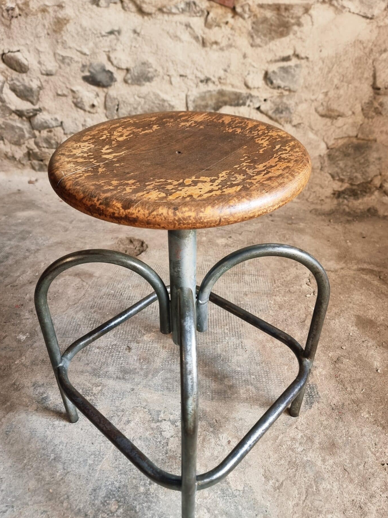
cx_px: 189
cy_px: 280
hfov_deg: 51.3
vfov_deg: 65.2
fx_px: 404
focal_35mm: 27
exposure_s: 1/50
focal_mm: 6.7
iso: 320
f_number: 1.8
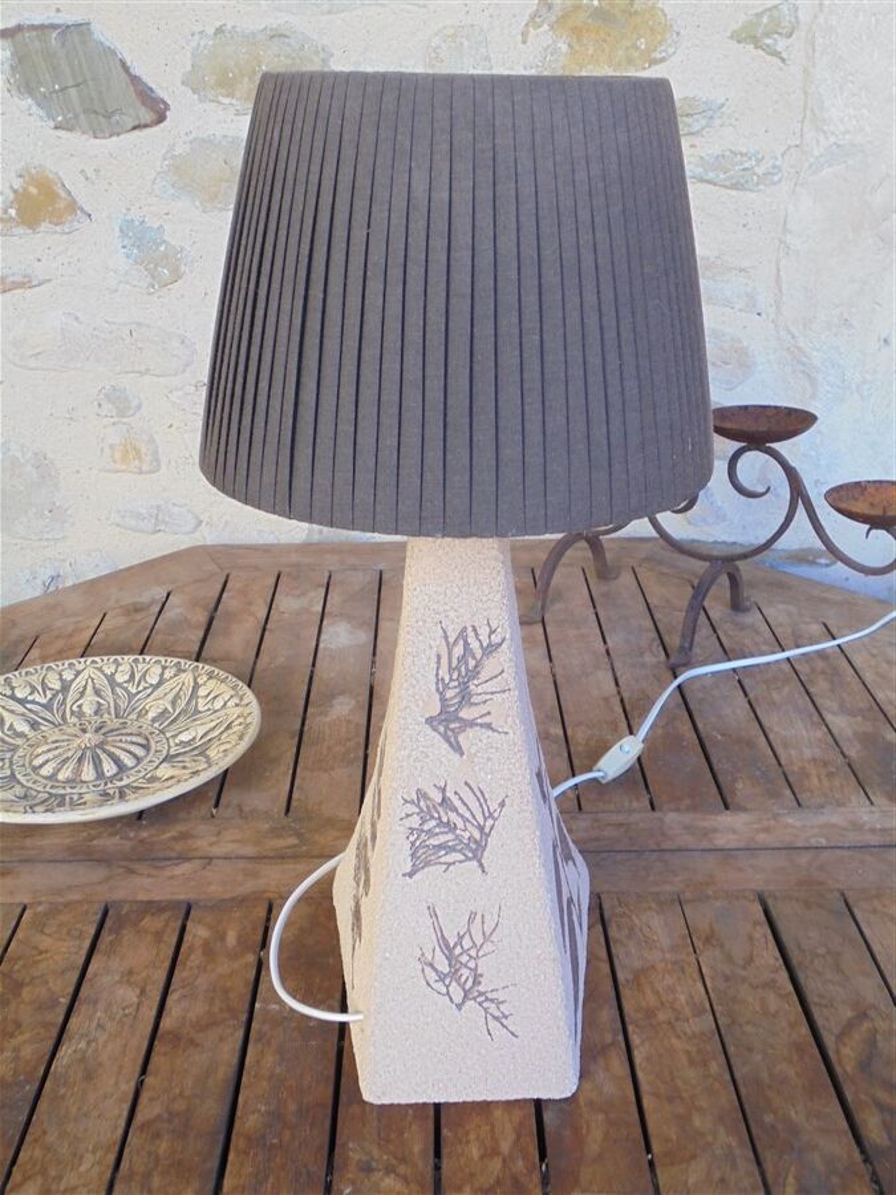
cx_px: 448
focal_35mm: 38
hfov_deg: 37.7
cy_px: 598
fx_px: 1311
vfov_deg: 49.0
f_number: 4.2
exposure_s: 1/30
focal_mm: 6.9
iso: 100
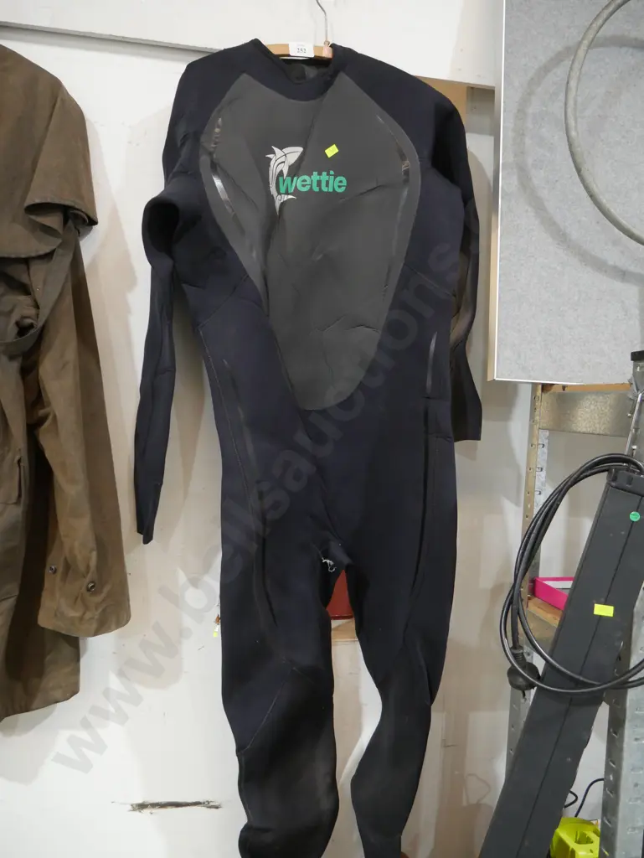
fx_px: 744
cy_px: 429
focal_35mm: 30
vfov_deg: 59.9
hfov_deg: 46.8
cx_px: 322
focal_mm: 15
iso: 2000
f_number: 3.6
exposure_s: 1/60
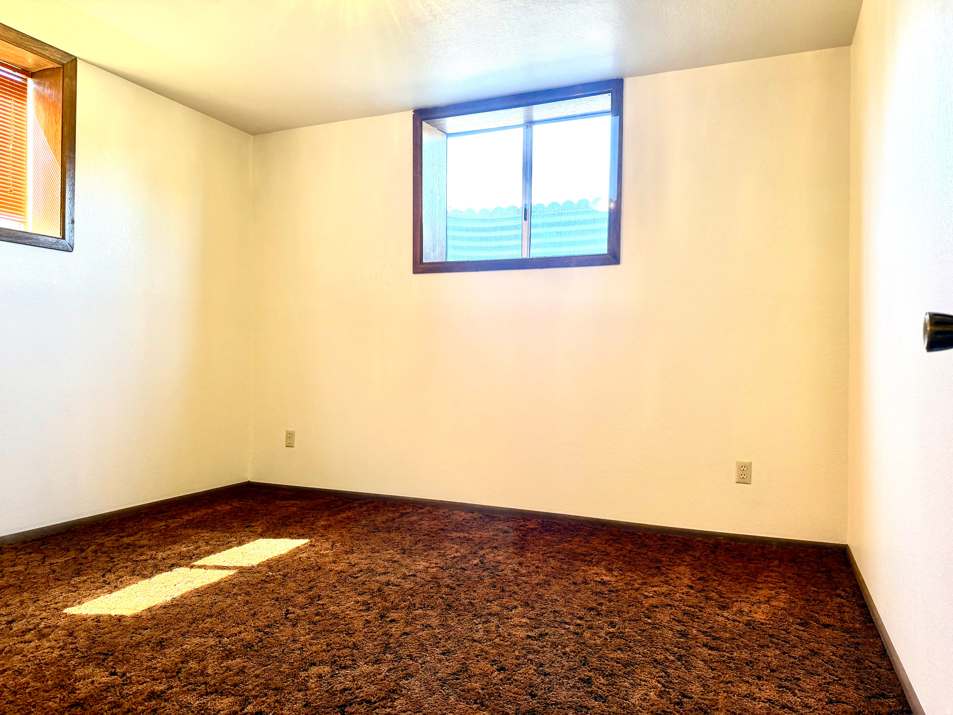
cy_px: 358
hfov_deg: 71.6
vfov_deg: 56.8
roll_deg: -0.4
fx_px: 661
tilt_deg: +0.1
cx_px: 476
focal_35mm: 24
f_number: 1.78
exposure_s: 1/60
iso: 160
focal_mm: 6.76
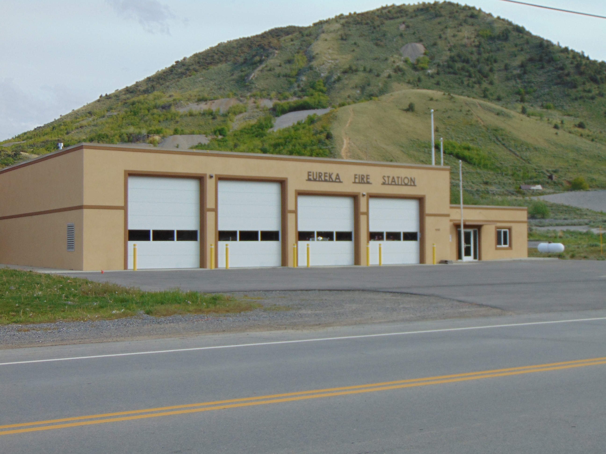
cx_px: 303
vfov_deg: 29.1
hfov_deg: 38.2
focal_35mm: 50
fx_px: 875
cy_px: 227
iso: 80
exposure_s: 1/800
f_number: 3.5
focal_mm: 9
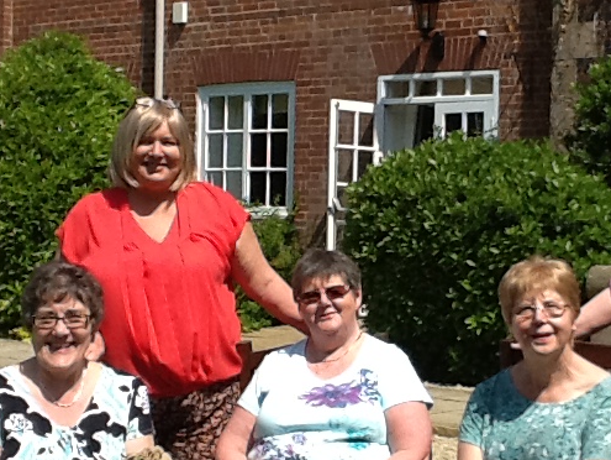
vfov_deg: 23.5
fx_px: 1095
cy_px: 324
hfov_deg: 30.8
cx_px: 441
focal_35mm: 62
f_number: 2.4
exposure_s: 1/1575
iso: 80
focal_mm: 2.03
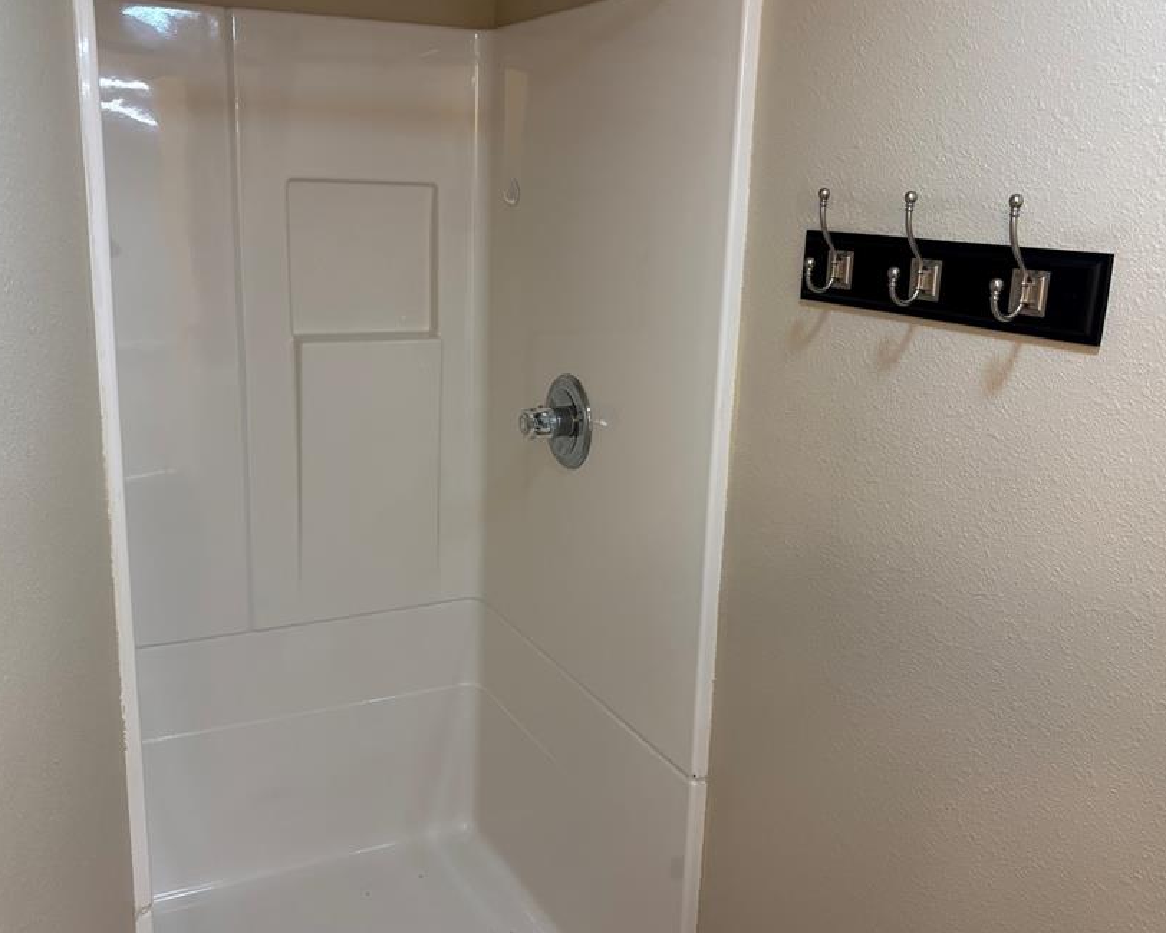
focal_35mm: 32
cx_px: 533
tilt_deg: -13.3
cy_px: 454
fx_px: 1105
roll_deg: -1.9
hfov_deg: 55.6
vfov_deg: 45.8
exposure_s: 1/60
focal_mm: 5.96
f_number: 1.6
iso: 160
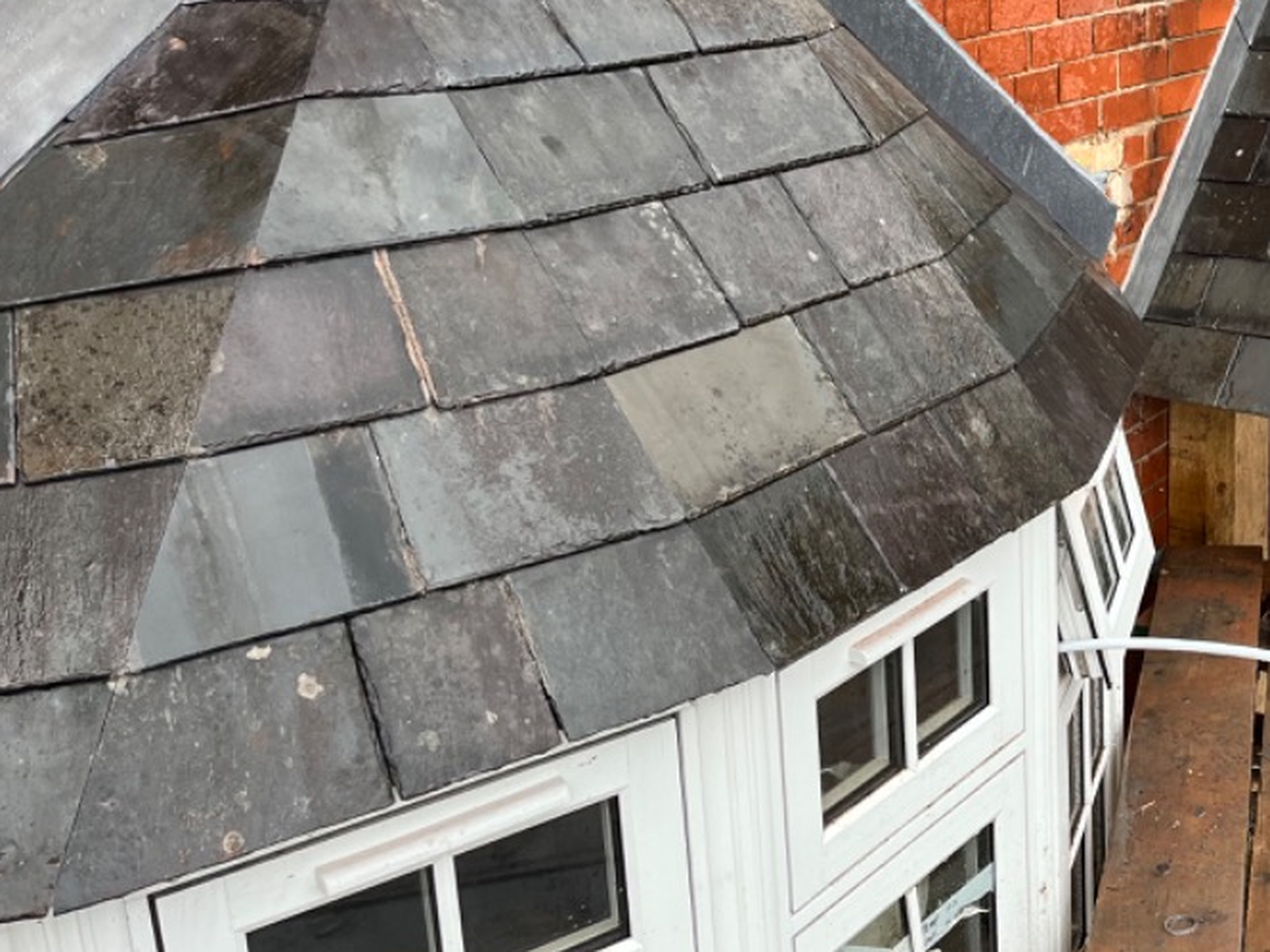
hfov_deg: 38.0
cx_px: 1119
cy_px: 302
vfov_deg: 30.6
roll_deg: +1.1
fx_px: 1724
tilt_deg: -16.2
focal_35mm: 47
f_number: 1.6
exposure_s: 1/373
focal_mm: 5.1
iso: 50
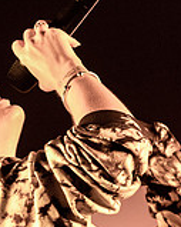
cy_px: 129
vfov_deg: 5.7
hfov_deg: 4.6
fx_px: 2272
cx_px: 41
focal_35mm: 339
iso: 5000
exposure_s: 1/640
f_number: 4
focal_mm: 70
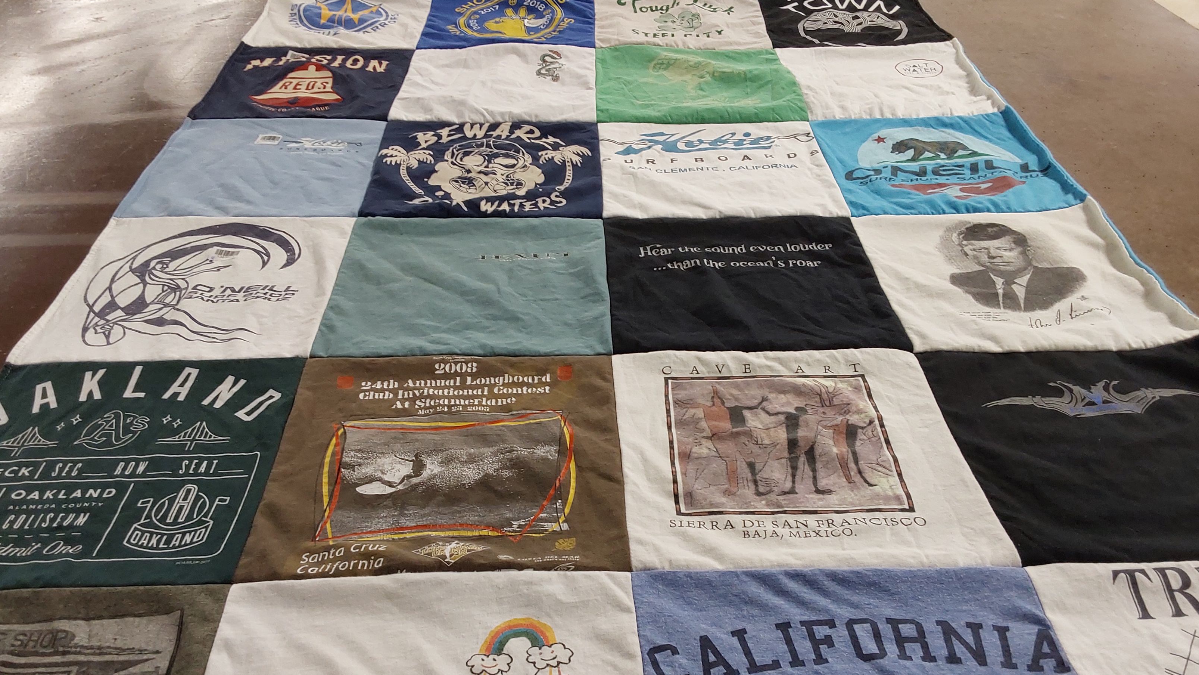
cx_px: 597
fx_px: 986
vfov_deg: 37.5
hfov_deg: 62.6
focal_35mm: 31
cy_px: 435
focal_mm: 2.91
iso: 80
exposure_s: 1/50
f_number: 1.9
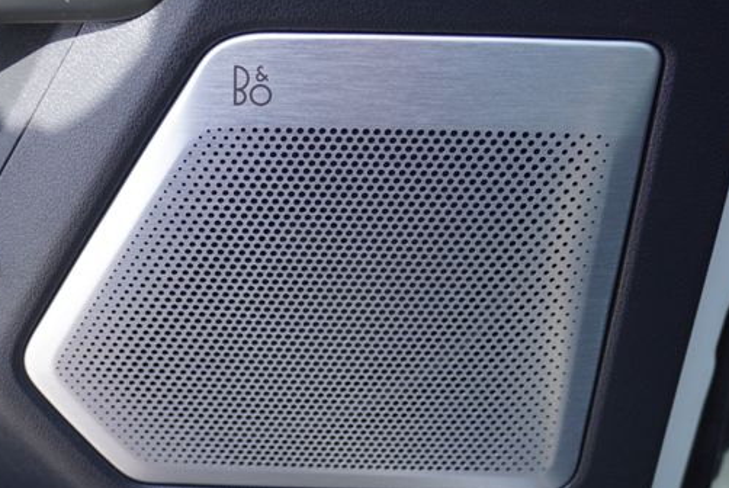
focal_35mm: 52
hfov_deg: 38.3
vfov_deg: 26.2
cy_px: 273
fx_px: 1047
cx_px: 304
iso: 250
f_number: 4.5
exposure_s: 1/160
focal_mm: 27
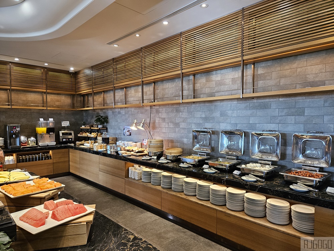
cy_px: 126
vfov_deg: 58.9
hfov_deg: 73.9
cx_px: 167
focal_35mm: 23
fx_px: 222
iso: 320
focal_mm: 5.4
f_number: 1.8
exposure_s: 1/120
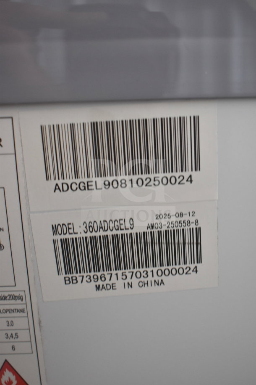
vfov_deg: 47.9
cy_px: 192
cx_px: 128
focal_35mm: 40
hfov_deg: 33.0
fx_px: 432
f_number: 4
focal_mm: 27
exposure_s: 1/40
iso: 1400
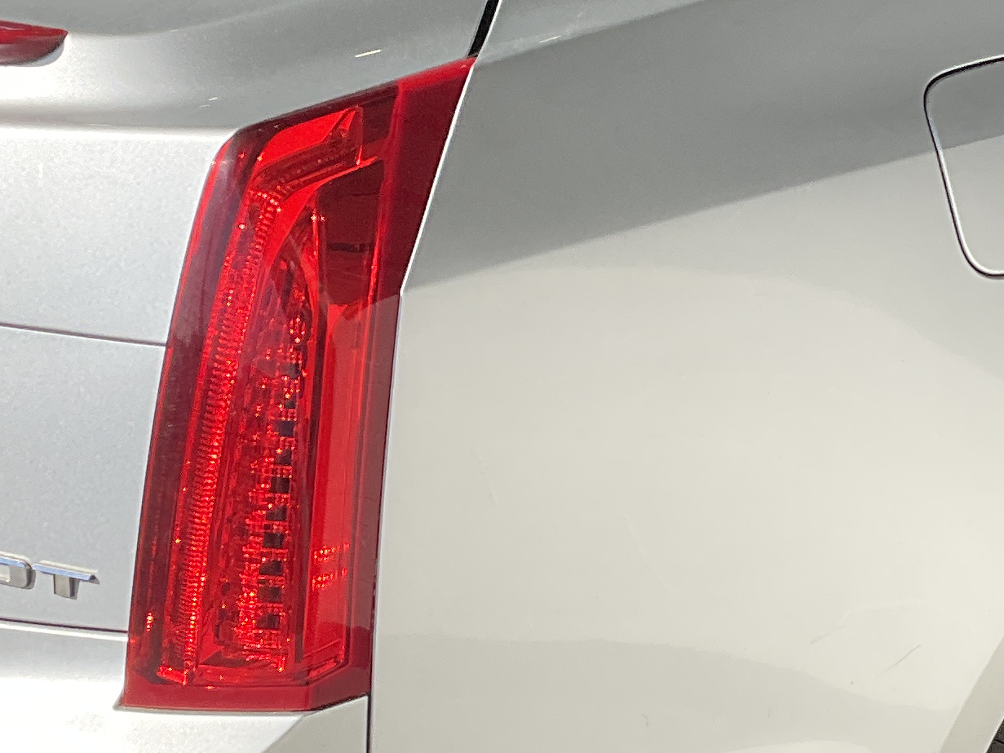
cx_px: 742
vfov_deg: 15.5
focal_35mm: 95
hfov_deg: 20.5
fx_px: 2755
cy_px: 238
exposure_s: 1/1168
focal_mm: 3
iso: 25
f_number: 1.8
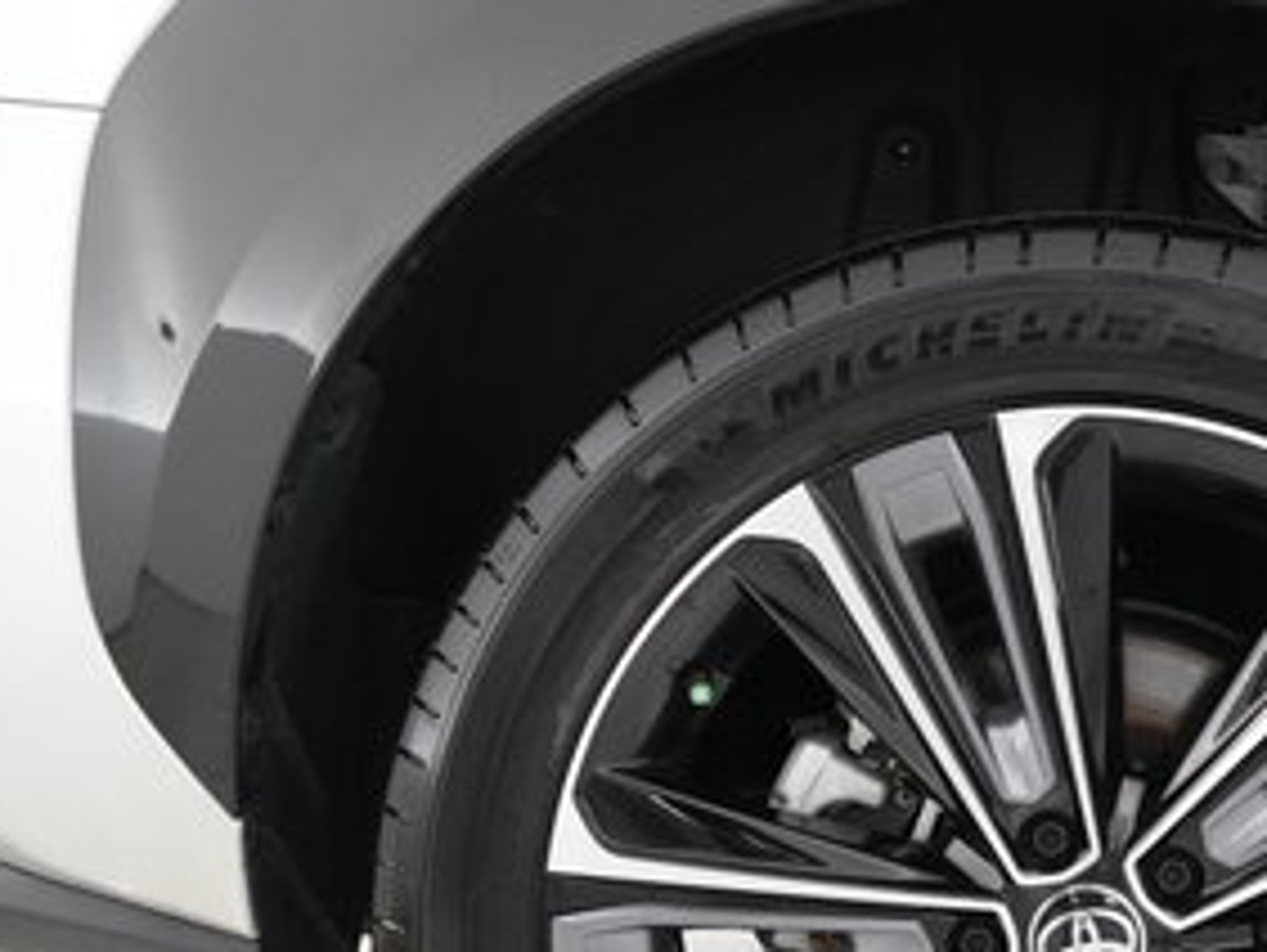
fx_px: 2235
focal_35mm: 61
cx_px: 1195
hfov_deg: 30.0
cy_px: 813
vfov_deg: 23.6
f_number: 2.8
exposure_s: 1/320
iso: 6400
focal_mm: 28
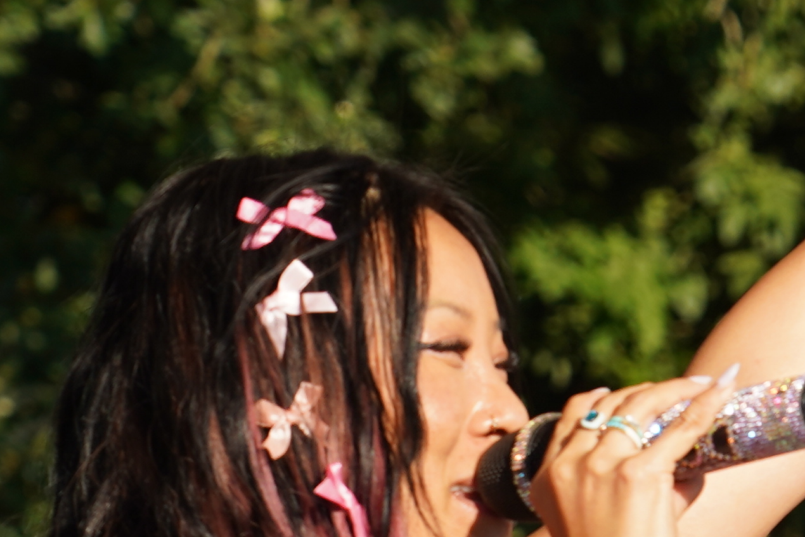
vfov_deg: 2.8
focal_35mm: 496
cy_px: 1015
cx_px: 1133
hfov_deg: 4.1
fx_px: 11092
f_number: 6.3
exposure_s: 1/200
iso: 100
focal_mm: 105
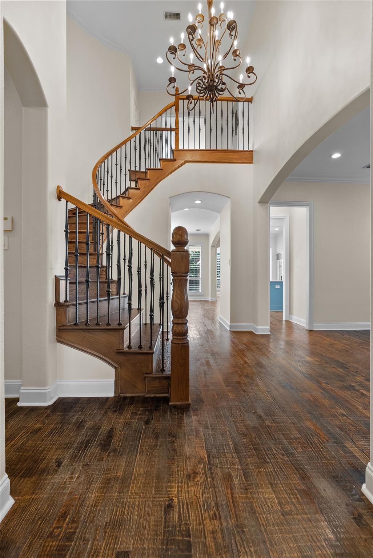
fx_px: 248
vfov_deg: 96.7
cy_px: 279
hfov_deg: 73.8
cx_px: 186
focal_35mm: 16
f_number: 8
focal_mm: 16
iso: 640
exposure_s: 1/1.25
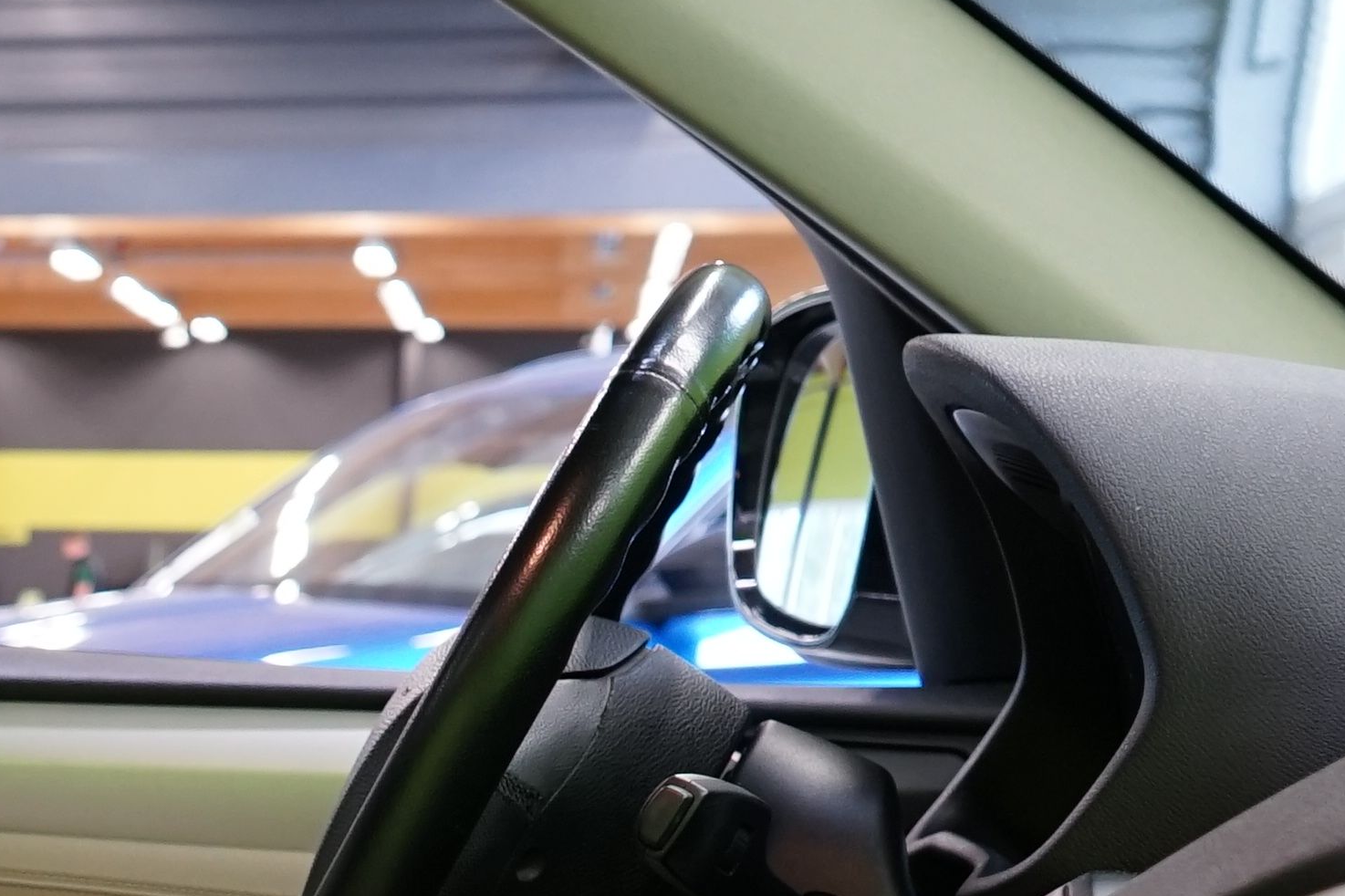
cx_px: -688
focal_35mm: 114
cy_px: 1496
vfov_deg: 11.3
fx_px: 4258
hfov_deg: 16.3
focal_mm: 28
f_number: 5
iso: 800
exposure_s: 1/20
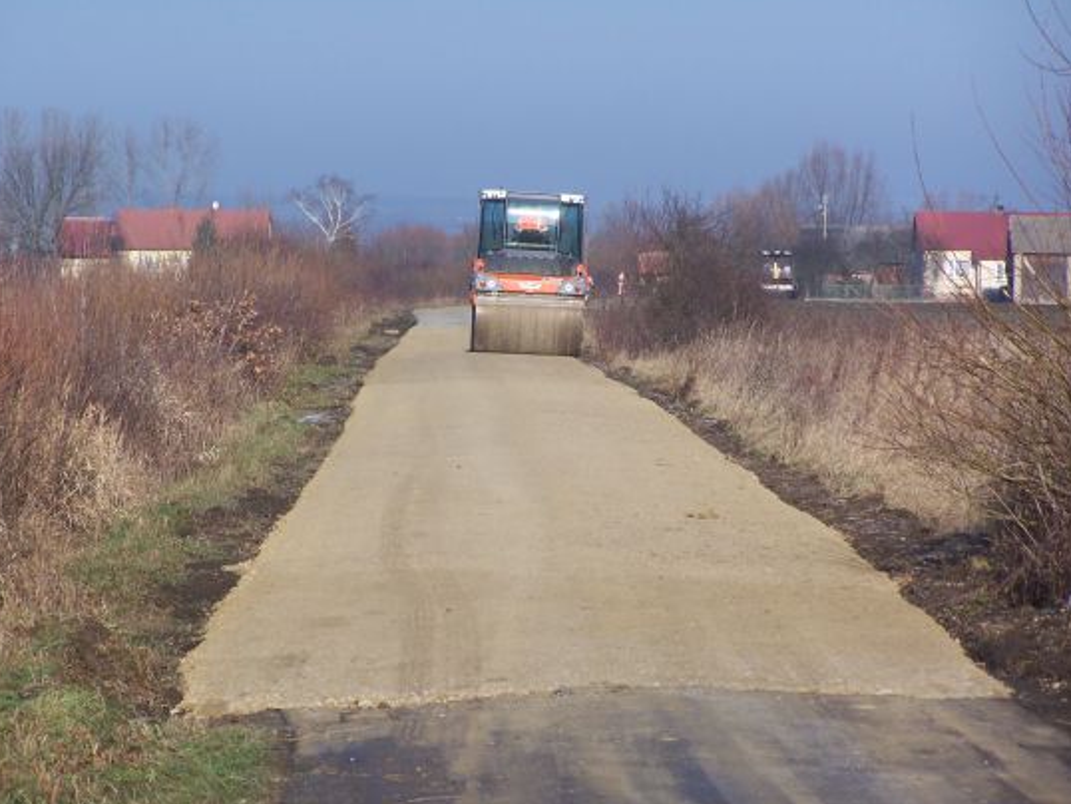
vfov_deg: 6.3
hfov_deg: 8.4
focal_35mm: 235
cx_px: 514
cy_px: 411
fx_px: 7274
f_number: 3.2
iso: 80
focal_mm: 36.2
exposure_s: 1/1000
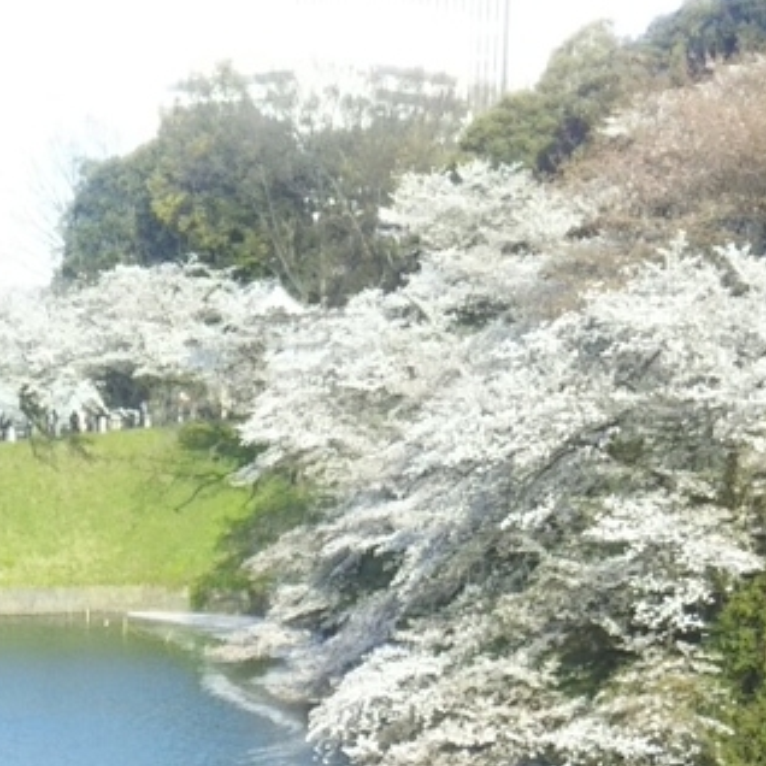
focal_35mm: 100
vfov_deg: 15.0
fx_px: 2504
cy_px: 1397
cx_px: 152
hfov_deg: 17.3
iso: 25
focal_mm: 4
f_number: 2.2
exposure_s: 1/232
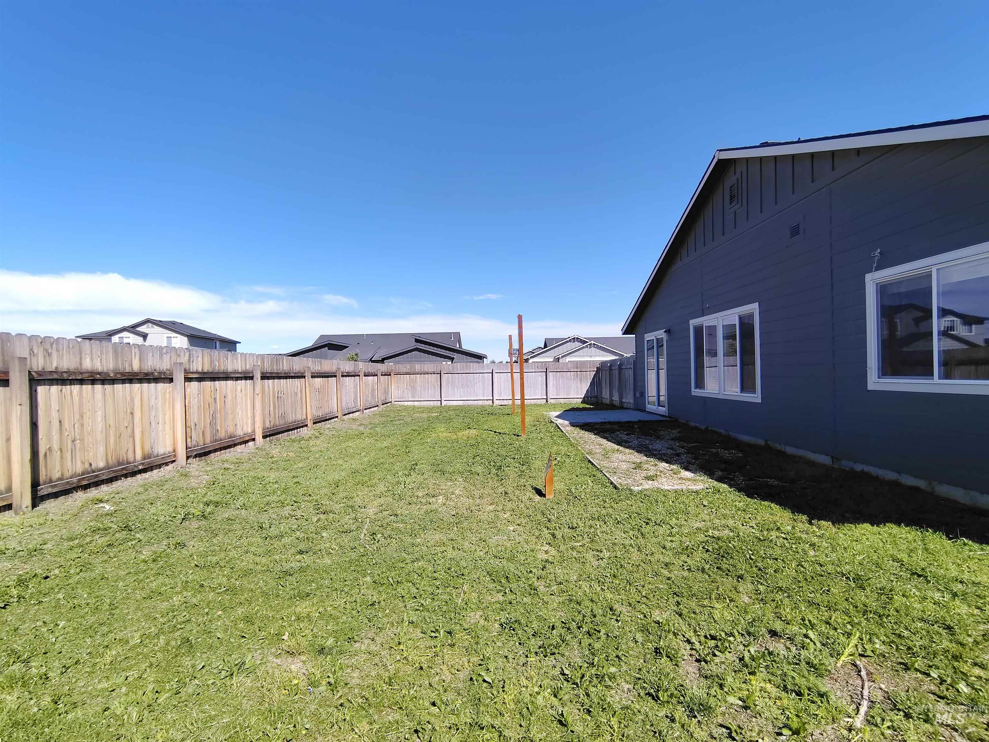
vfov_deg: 78.1
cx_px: 494
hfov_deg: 94.5
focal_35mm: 16
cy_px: 371
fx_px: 457
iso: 100
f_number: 2.2
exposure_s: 1/985
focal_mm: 2.13
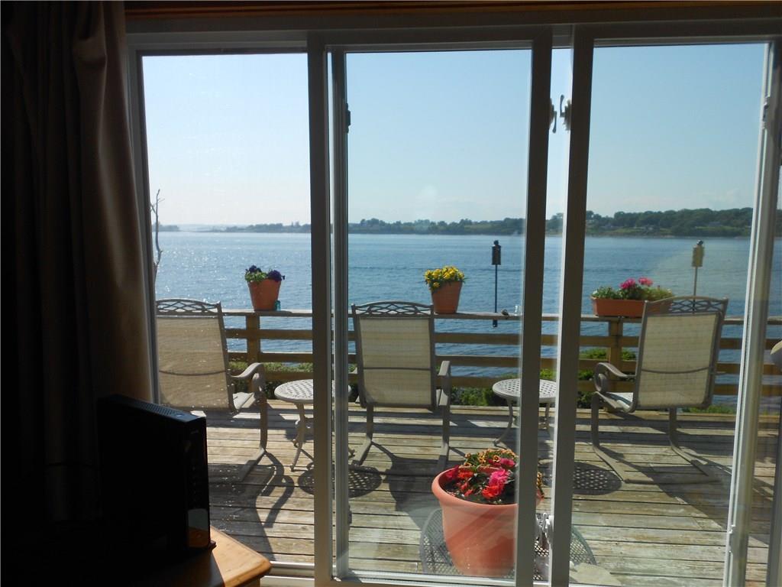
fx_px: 587
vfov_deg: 53.1
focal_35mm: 26
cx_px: 391
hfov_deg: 67.3
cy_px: 294
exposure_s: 1/1000
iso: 80
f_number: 3.2
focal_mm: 4.6
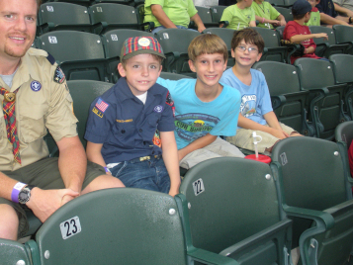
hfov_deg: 41.2
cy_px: 99
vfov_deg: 31.4
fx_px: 469
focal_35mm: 46
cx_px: 156
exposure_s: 1/54.5
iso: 192
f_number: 3.5
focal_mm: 6.3
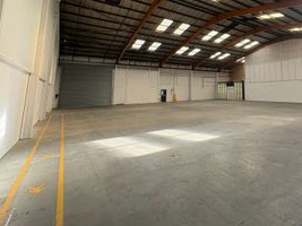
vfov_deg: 61.1
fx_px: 183
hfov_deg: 73.8
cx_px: 224
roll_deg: +0.7
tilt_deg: +6.8
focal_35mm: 21
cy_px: 67
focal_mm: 2.22
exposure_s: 1/131
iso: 80
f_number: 2.2
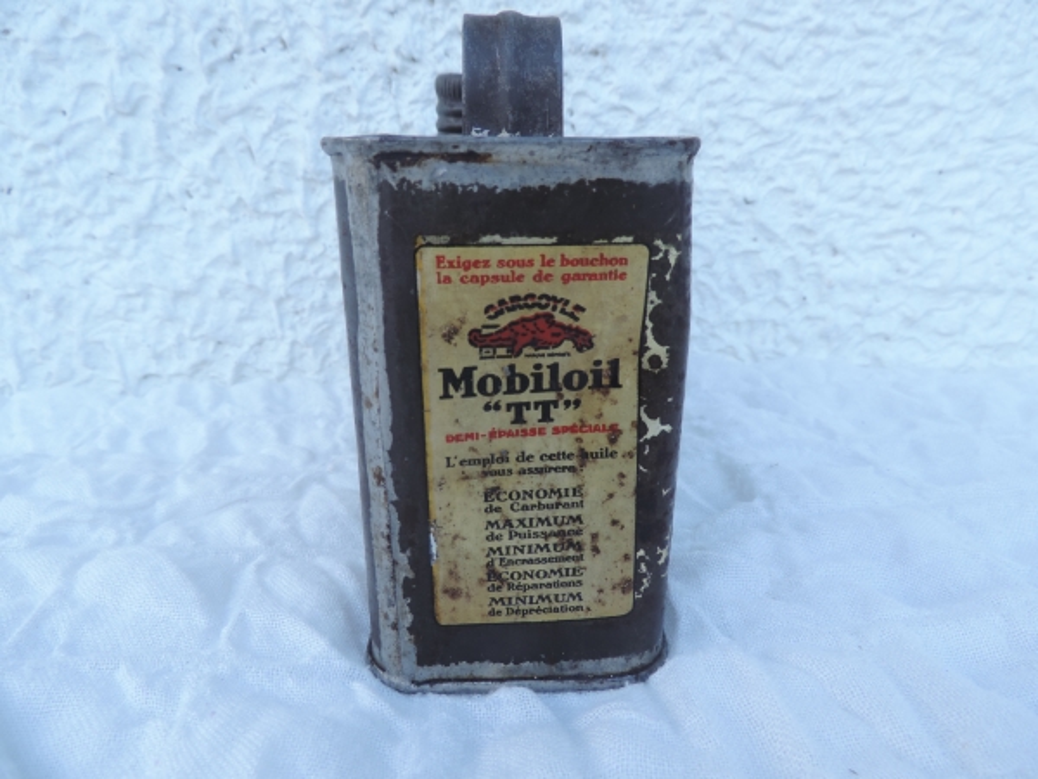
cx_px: 519
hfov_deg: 71.6
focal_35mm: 24
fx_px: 720
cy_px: 390
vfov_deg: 56.8
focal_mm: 4.3
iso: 80
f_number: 3
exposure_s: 1/125
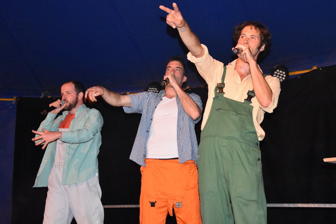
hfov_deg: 46.4
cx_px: 168
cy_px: 112
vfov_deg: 31.9
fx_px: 392
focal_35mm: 42
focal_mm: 28
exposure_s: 1/60
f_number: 4
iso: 6400
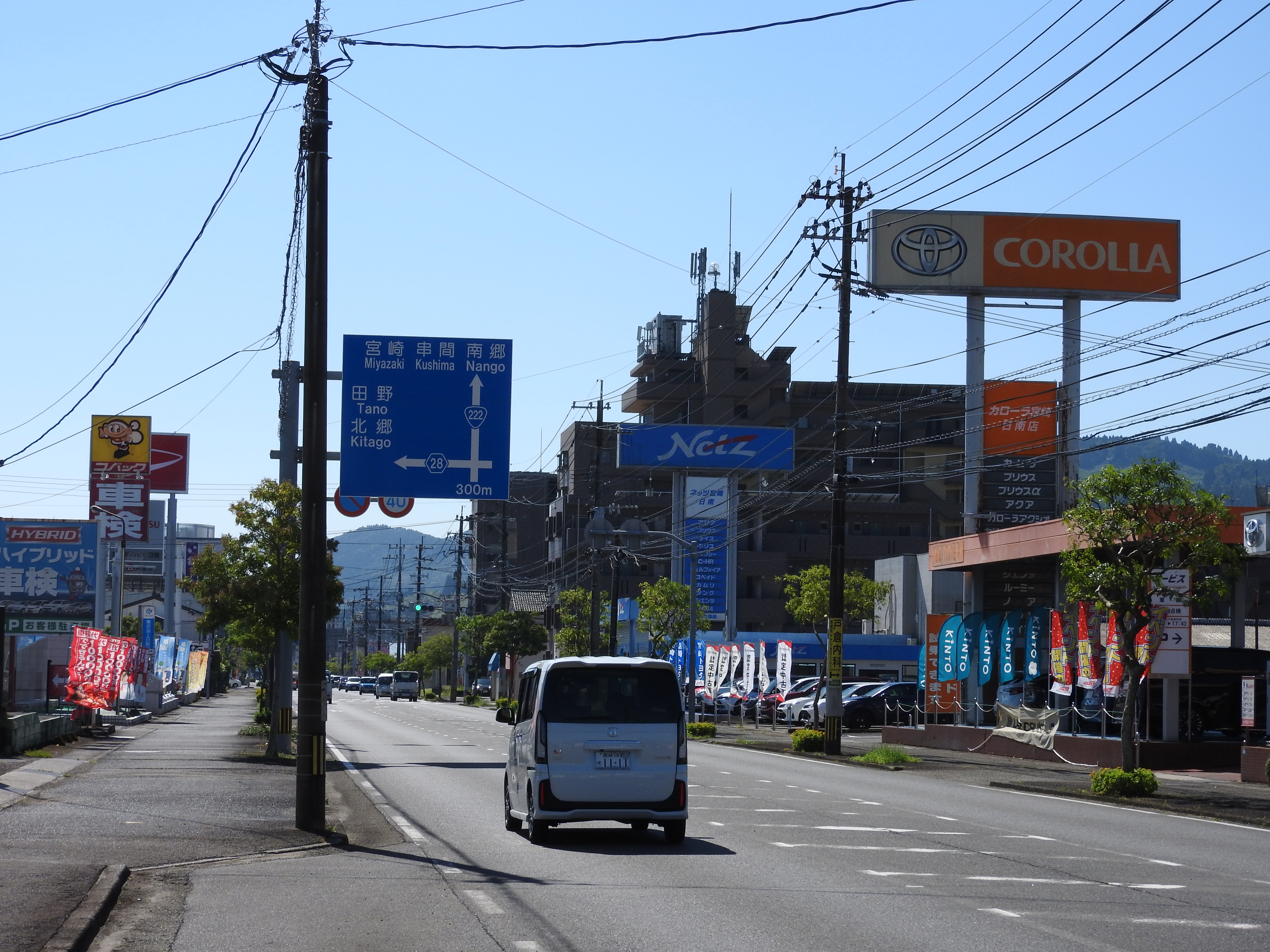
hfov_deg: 24.4
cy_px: 476
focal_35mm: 80
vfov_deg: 18.4
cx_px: 635
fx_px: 2935
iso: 100
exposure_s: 1/1250
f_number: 4.5
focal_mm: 14.3
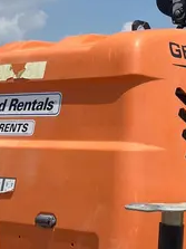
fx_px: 660
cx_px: 107
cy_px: 104
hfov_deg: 16.0
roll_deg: -0.7
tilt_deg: +4.7
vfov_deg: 21.3
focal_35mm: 92
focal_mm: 3.99
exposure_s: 1/2857
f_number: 1.8
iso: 32
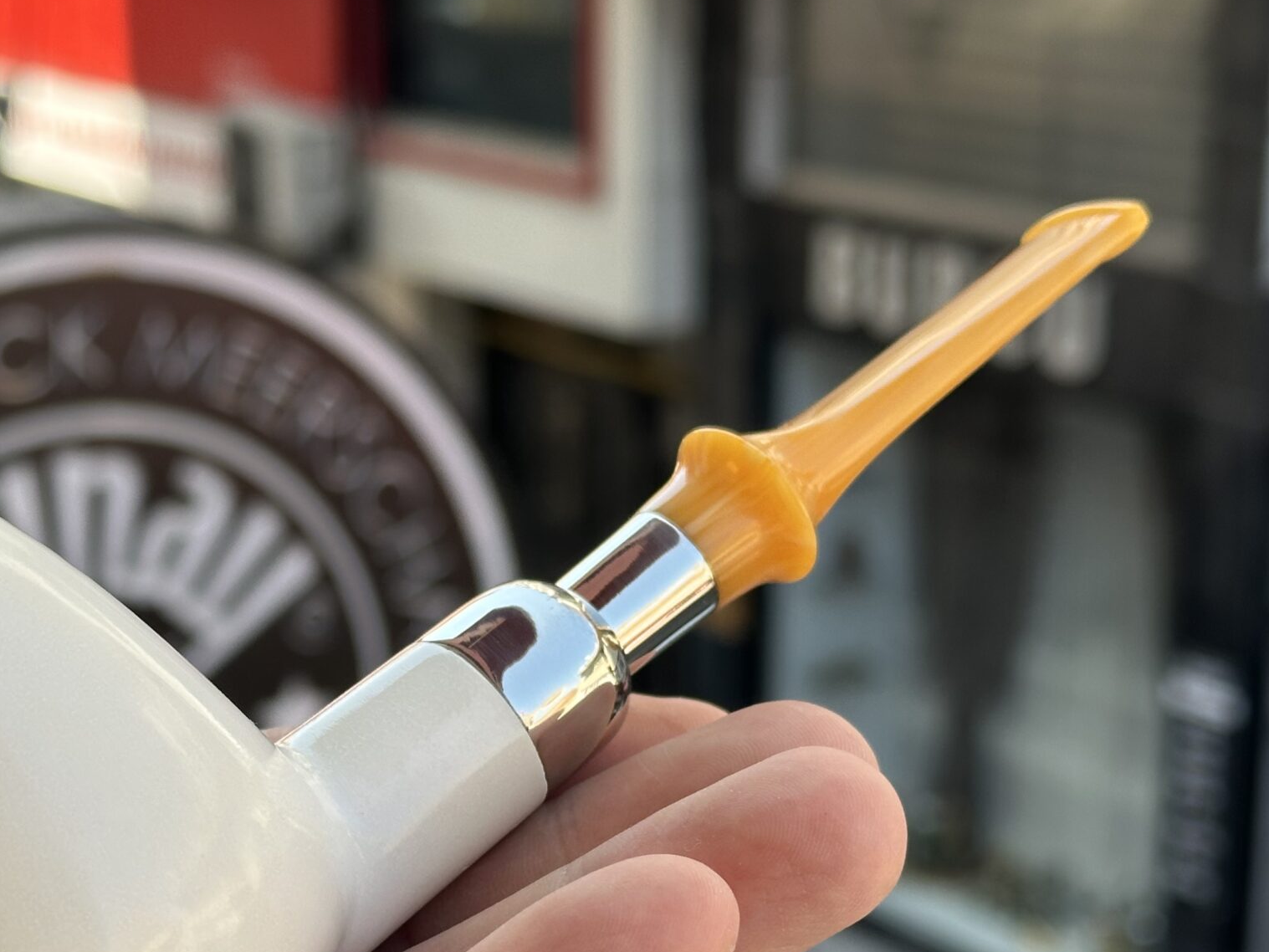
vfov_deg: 18.1
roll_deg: +1.1
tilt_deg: -17.1
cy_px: 710
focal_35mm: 81
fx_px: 2970
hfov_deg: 24.0
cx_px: 386
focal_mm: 6.86
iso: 64
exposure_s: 1/594
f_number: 1.78
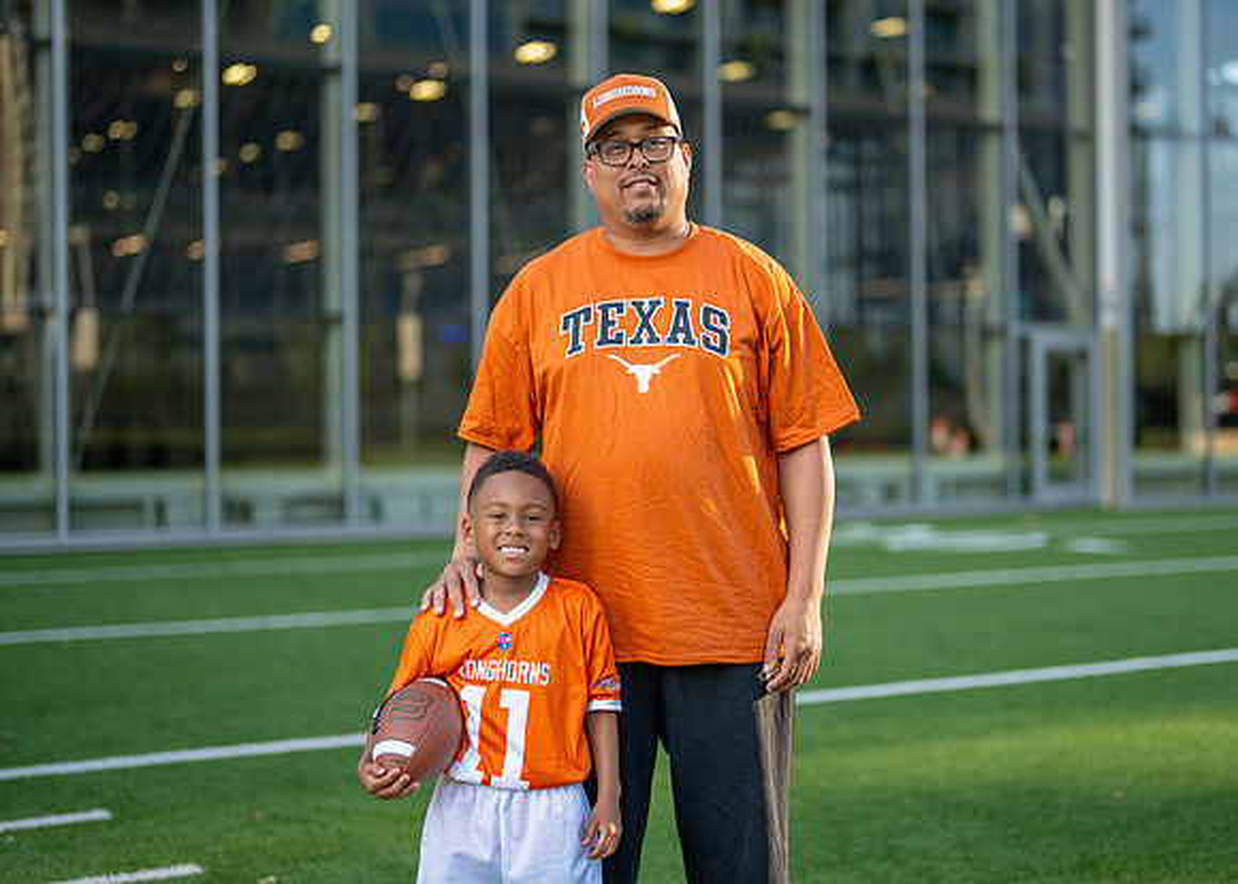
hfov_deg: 33.9
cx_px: 628
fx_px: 2031
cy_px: 424
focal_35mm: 58
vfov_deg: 24.5
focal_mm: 50
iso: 100
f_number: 1.2
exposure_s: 1/1600
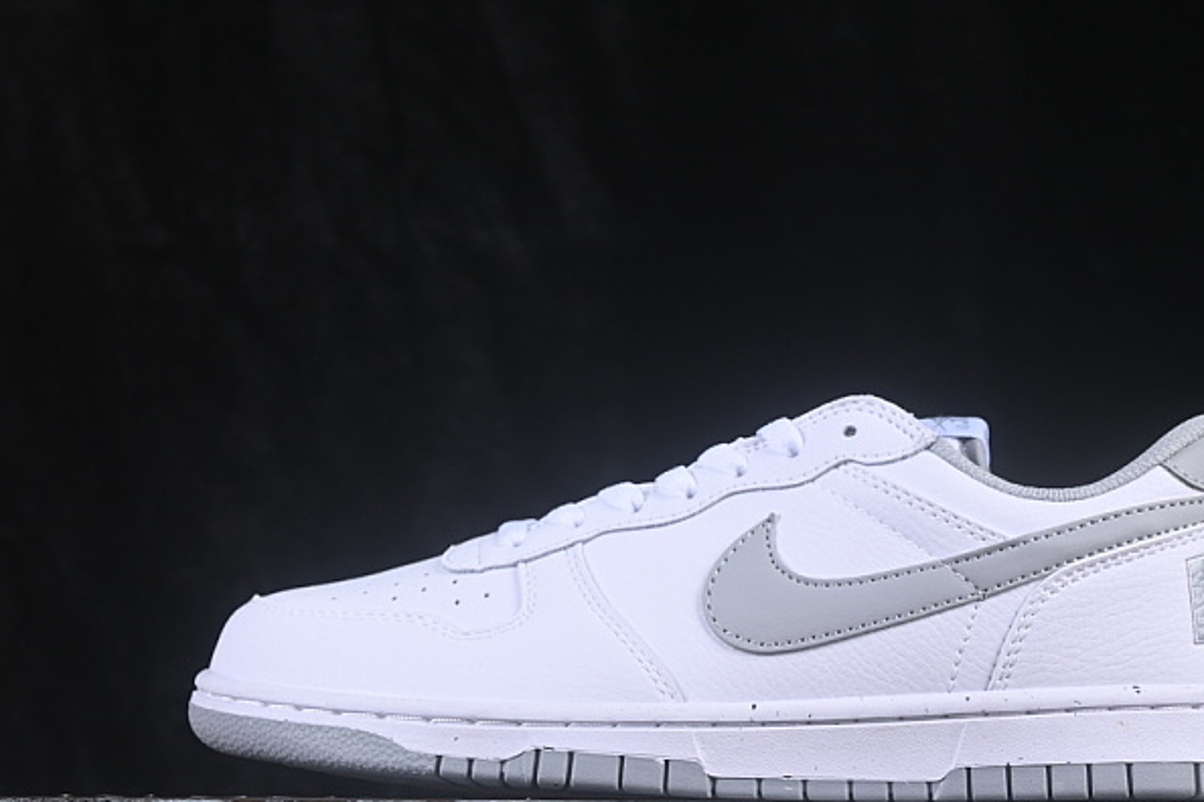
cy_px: 469
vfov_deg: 13.5
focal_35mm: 101
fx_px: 3378
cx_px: 734
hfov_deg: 20.2
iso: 160
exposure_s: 1/80
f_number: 8
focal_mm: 50
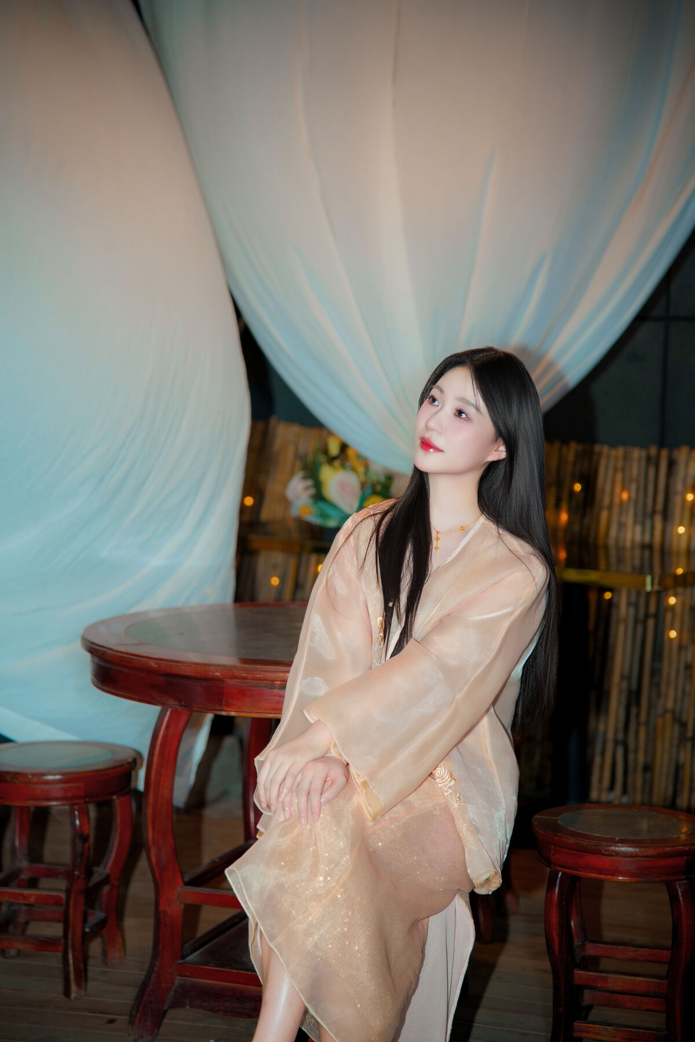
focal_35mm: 75
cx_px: 348
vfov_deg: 27.0
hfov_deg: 18.2
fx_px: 2171
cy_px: 521
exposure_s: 1/80
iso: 500
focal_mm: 75
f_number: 2.8
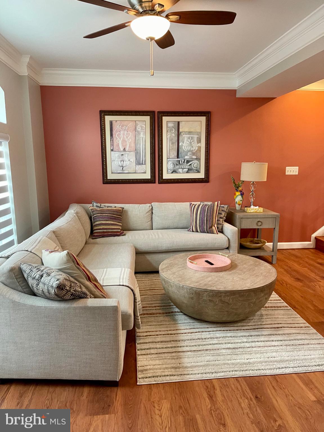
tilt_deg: -11.1
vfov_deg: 69.4
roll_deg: +0.9
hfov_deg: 54.9
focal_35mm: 25
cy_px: 216
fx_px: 312
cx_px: 162
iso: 250
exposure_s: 1/60
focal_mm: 5.1
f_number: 1.6
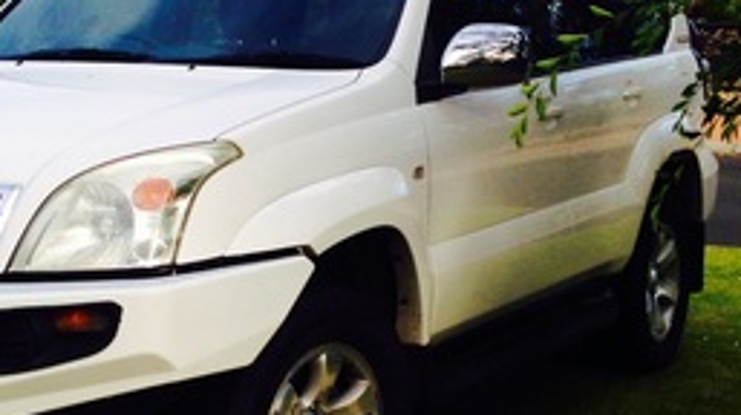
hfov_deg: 25.3
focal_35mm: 84
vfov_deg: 14.3
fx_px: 1649
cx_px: 294
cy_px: 231
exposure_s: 1/809
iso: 50
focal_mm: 4.12
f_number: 2.4
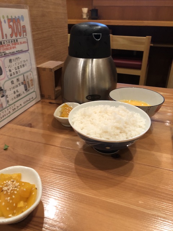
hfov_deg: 49.7
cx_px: 86
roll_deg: -1.5
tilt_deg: -27.9
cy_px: 116
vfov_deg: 63.4
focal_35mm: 28
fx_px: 187
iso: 64
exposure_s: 1/17
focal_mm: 4
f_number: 1.8
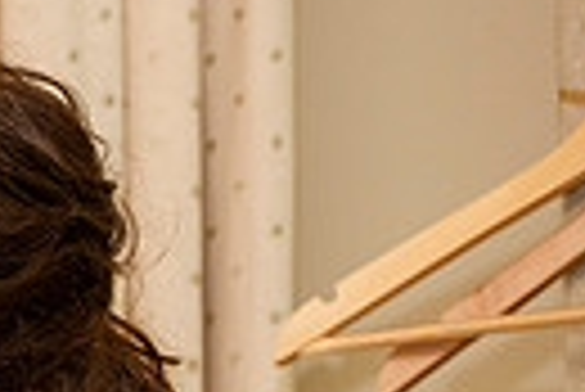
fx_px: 5092
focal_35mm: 313
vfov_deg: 4.4
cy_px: 728
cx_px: -634
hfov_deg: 6.4
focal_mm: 70
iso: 1000
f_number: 3.5
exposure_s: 1/200
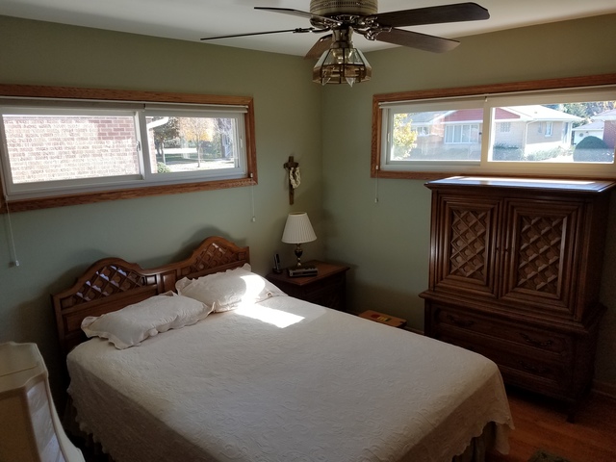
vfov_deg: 53.1
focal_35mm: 26
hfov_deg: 67.3
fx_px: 463
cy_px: 231
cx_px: 308
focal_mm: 4.2
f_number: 1.7
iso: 40
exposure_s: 1/120
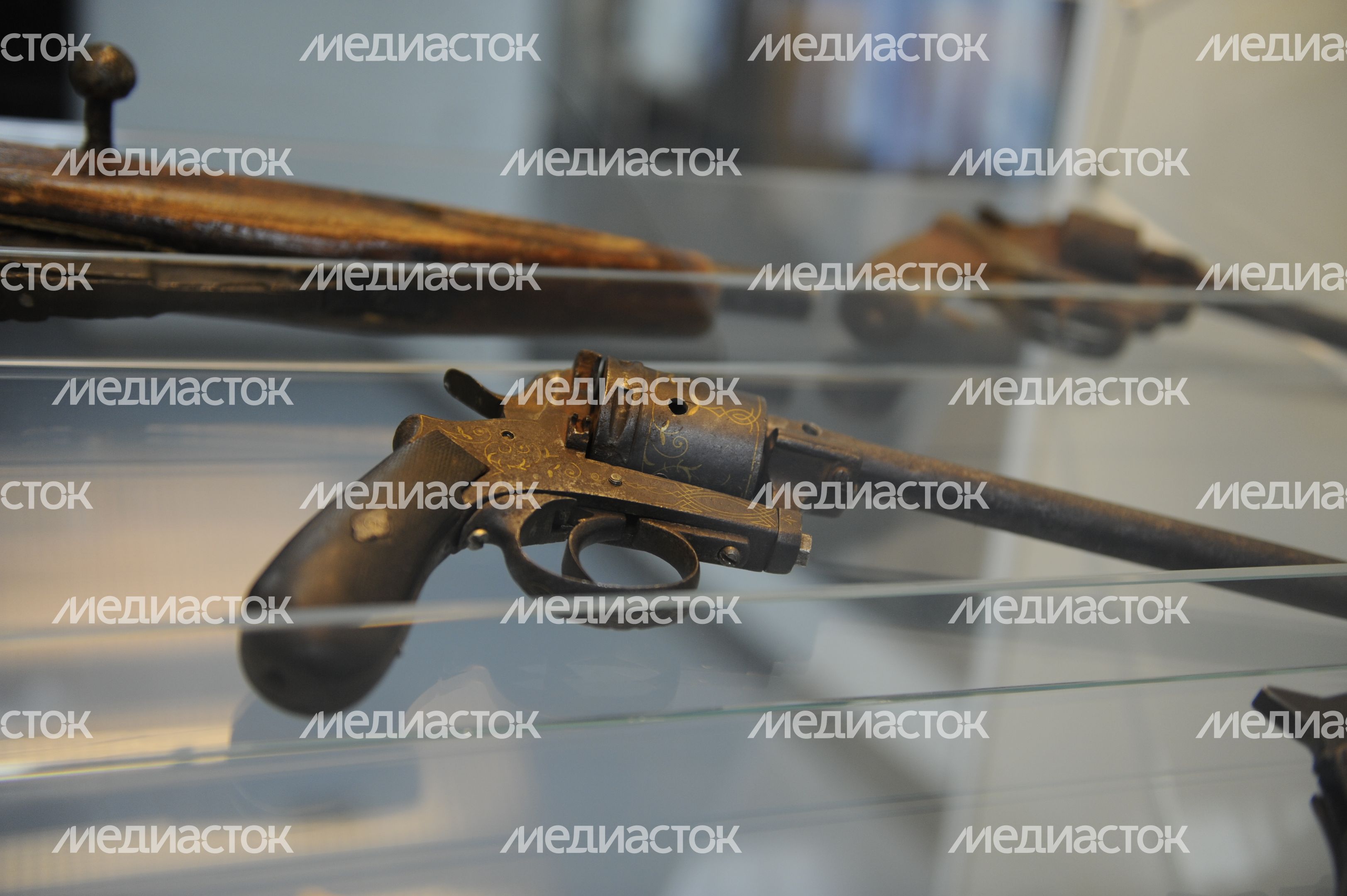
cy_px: 448
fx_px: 1795
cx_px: 674
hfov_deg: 41.1
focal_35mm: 48
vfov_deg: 28.0
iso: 640
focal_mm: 48
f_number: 2.8
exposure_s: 1/200
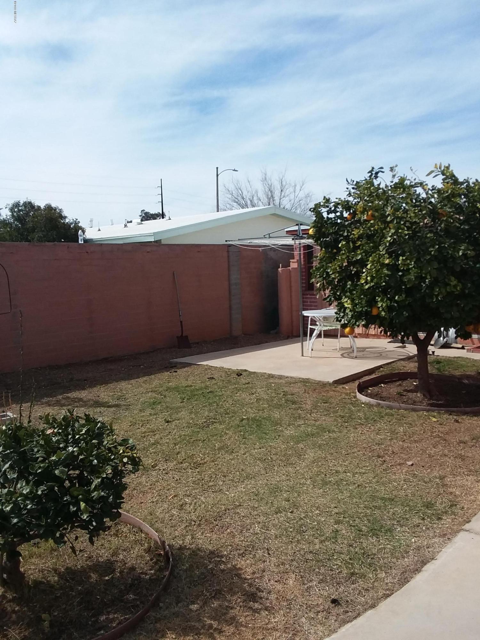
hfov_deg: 48.2
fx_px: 536
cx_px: 240
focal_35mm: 29
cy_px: 320
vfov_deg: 61.7
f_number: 1.9
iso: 40
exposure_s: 1/1884
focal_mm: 2.47
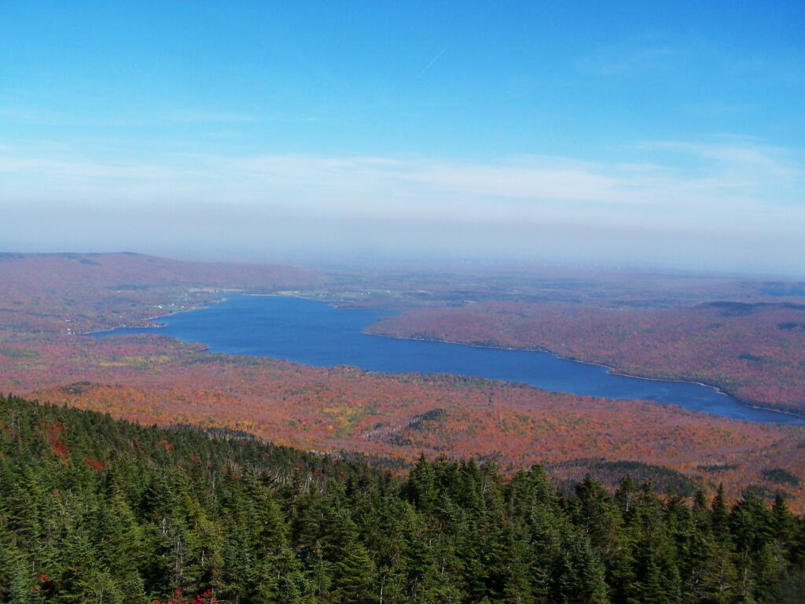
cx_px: 402
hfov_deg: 49.0
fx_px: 884
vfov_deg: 37.7
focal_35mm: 38
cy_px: 302
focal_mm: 6.3
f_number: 5.6
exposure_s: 1/500
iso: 80
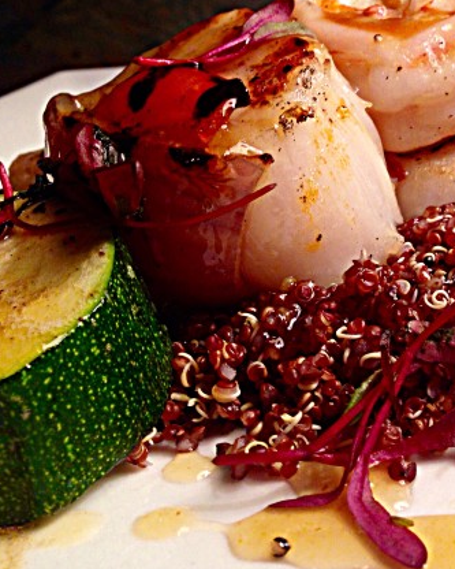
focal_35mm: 58
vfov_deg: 32.3
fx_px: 976
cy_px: 220
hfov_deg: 25.6
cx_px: 394
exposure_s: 1/20
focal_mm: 4.12
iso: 80
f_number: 2.4
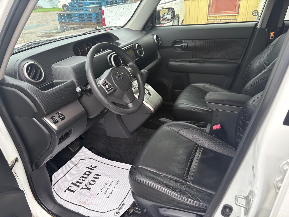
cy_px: 108
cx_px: 144
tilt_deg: -28.2
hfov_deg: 67.3
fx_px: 217
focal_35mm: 26
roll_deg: +4.4
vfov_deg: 53.1
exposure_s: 1/141
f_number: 1.6
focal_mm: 5.96
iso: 80
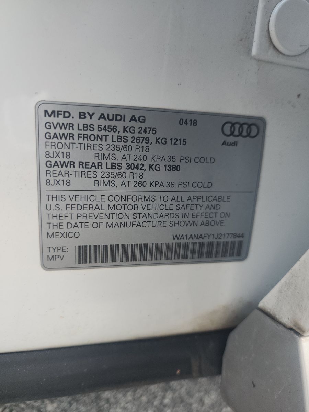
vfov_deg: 73.9
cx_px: 154
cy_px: 206
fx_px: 274
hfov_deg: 58.9
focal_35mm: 23
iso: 148
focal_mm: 6.4
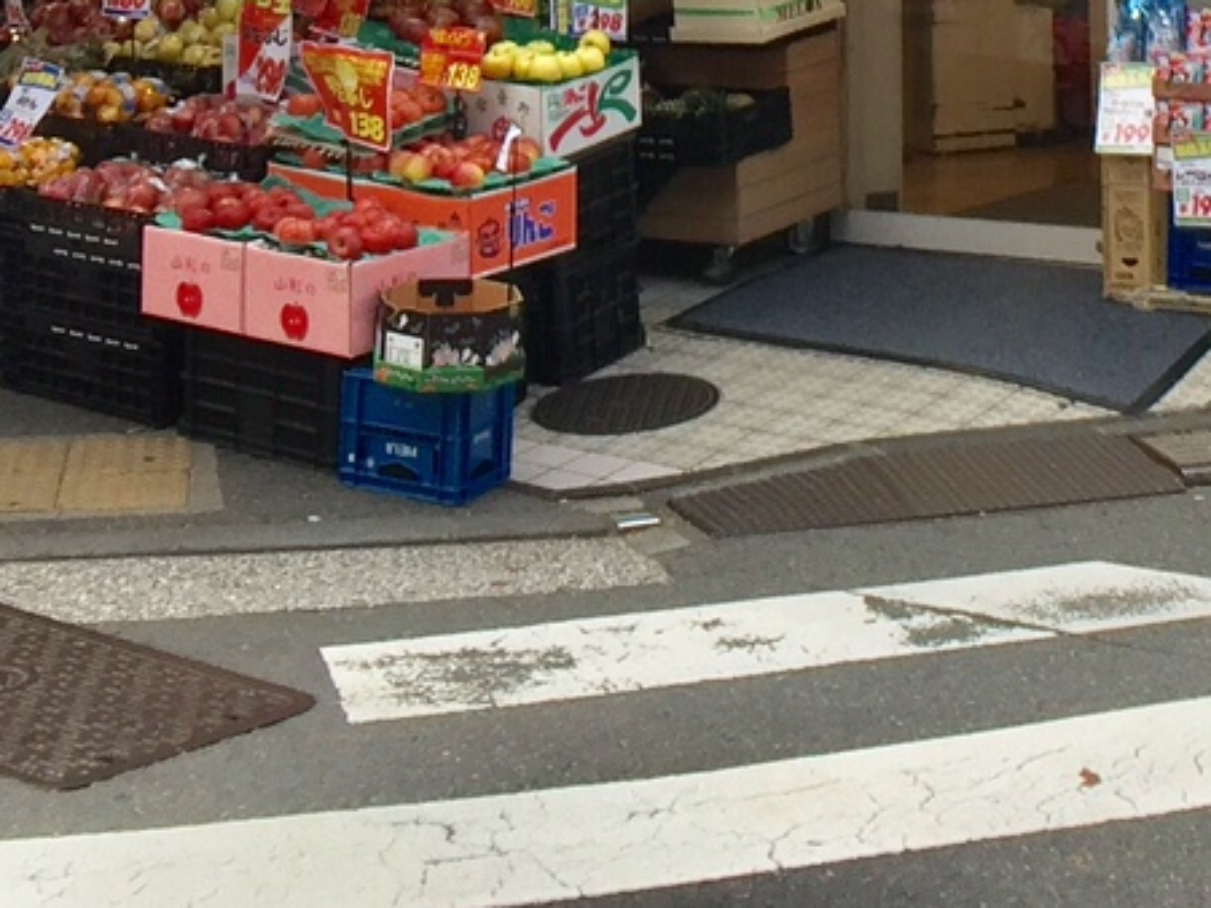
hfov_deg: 18.6
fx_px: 3672
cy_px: -728
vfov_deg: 12.8
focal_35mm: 105
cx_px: 878
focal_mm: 4.15
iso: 32
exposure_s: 1/460
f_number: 2.2
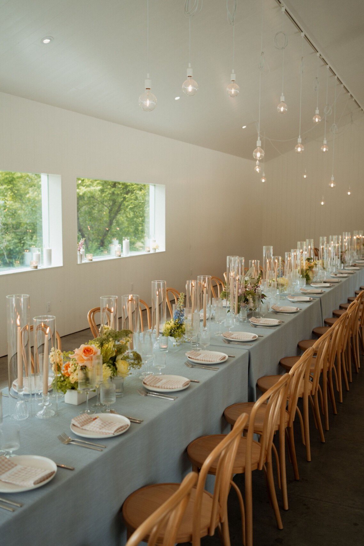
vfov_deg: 54.4
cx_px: 182
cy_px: 273
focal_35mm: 35
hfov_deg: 37.9
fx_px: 531
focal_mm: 35
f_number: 2.8
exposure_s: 1/320
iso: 800
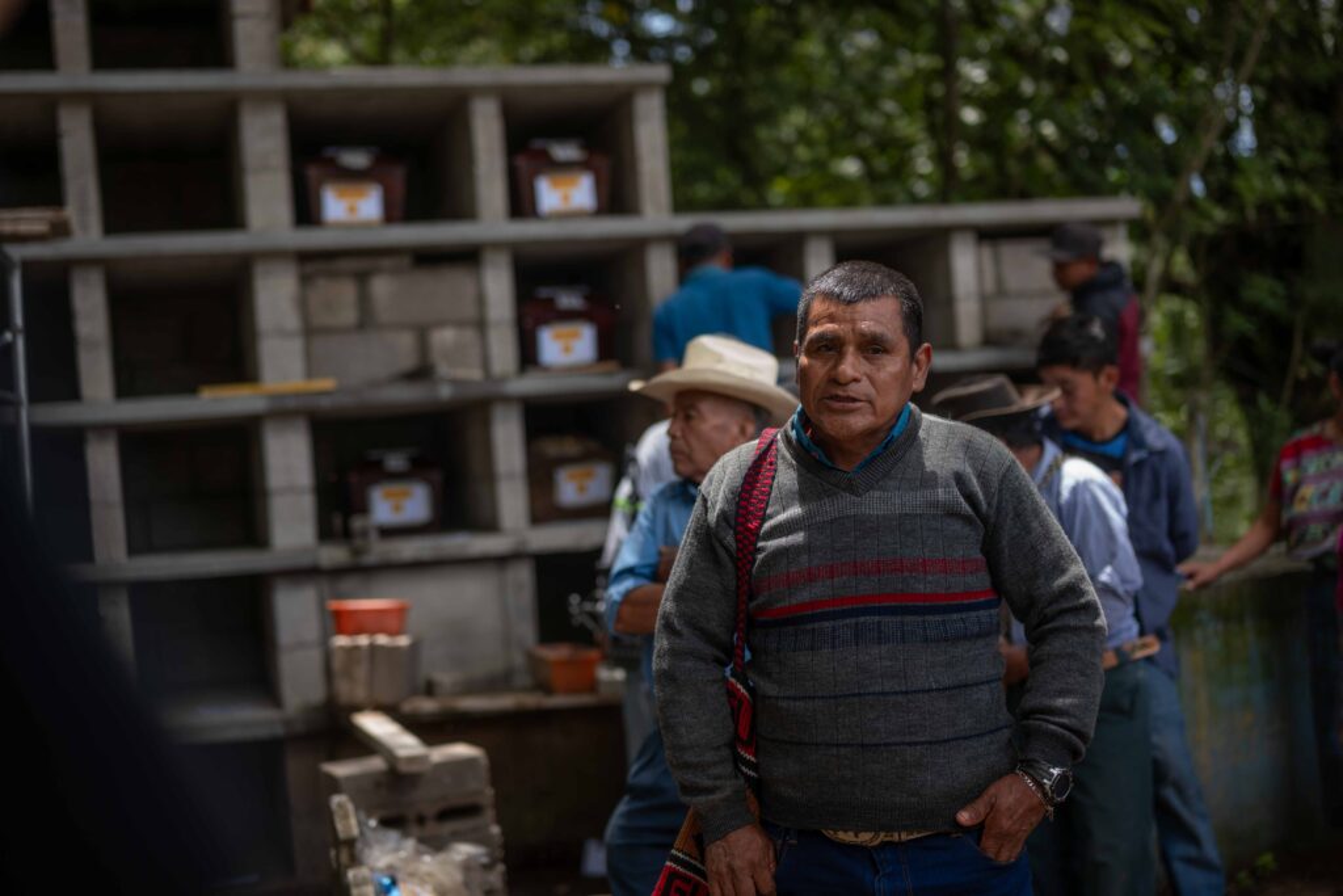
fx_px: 1865
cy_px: 448
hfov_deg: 39.6
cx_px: 672
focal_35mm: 50
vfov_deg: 27.0
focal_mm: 50
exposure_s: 1/320
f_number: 2
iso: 50
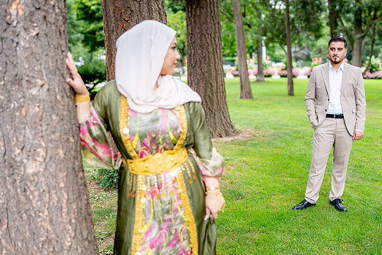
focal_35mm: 39
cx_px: 207
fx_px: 414
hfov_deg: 49.5
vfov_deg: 34.2
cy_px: 114
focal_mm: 35
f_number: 2
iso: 200
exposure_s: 1/1000
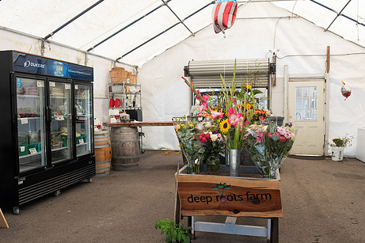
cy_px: 133
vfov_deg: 38.8
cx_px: 174
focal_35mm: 34
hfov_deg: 55.8
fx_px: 345
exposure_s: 1/800
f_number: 4.5
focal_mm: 27
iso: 500
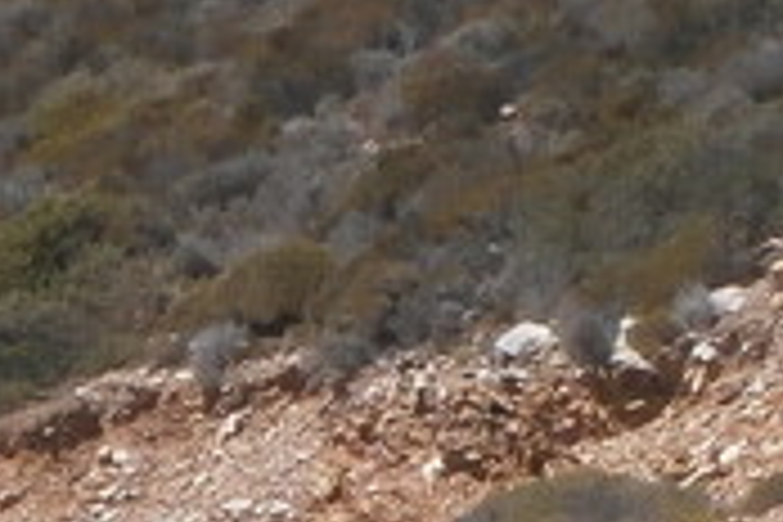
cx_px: 747
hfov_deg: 3.9
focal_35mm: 533
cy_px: 896
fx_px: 11592
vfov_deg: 2.6
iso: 80
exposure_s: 1/640
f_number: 4.9
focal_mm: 15.4
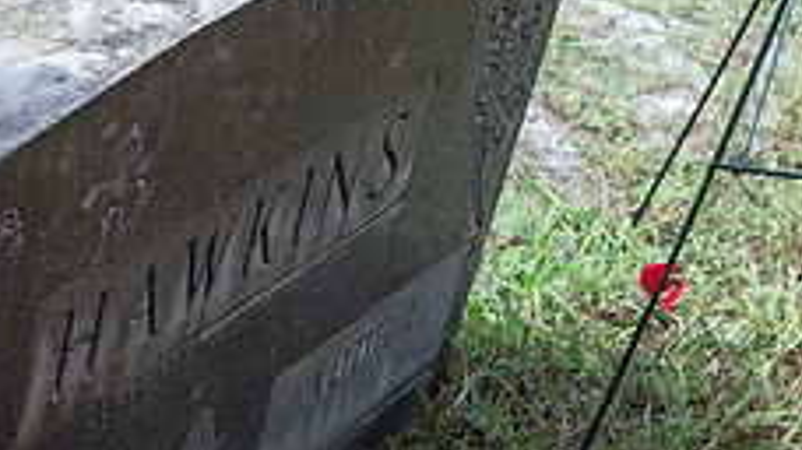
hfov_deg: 19.9
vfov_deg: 11.5
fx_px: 2211
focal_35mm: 104
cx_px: -15
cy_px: 492
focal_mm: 24
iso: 100
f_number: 4
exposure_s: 1/400
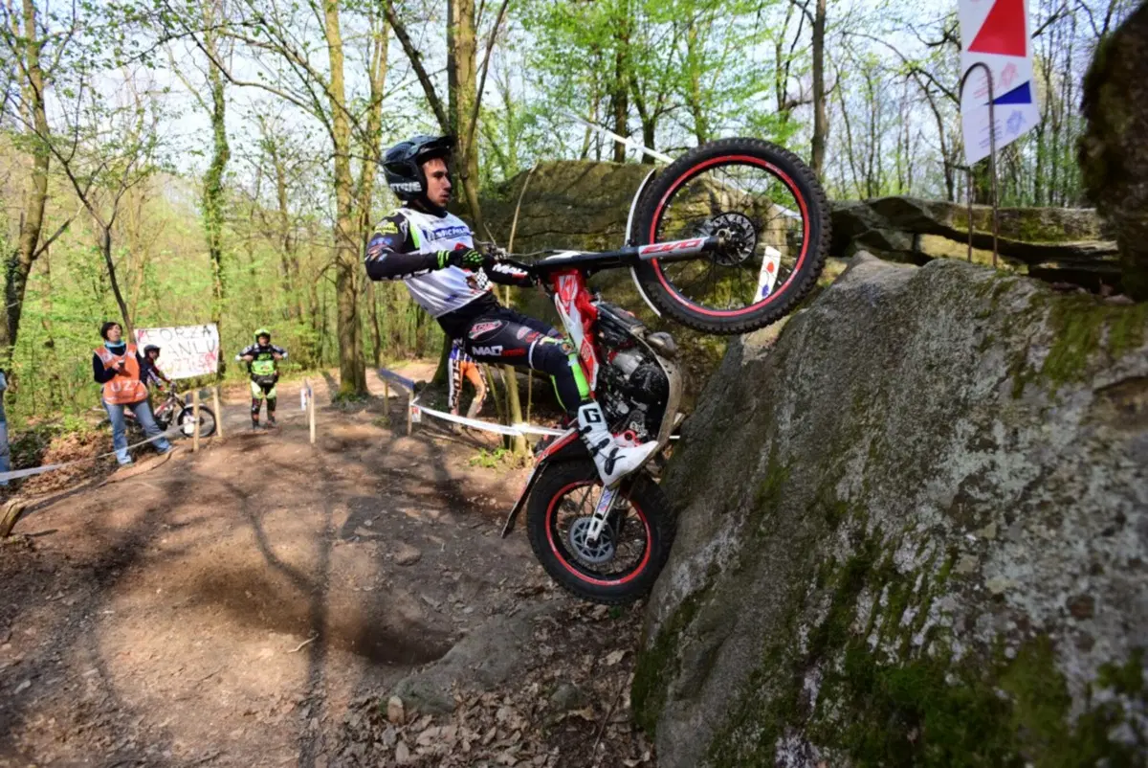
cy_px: 384
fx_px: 542
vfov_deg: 70.5
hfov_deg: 93.2
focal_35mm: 17
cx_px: 574
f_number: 4.5
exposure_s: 1/1000
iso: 640
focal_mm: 17
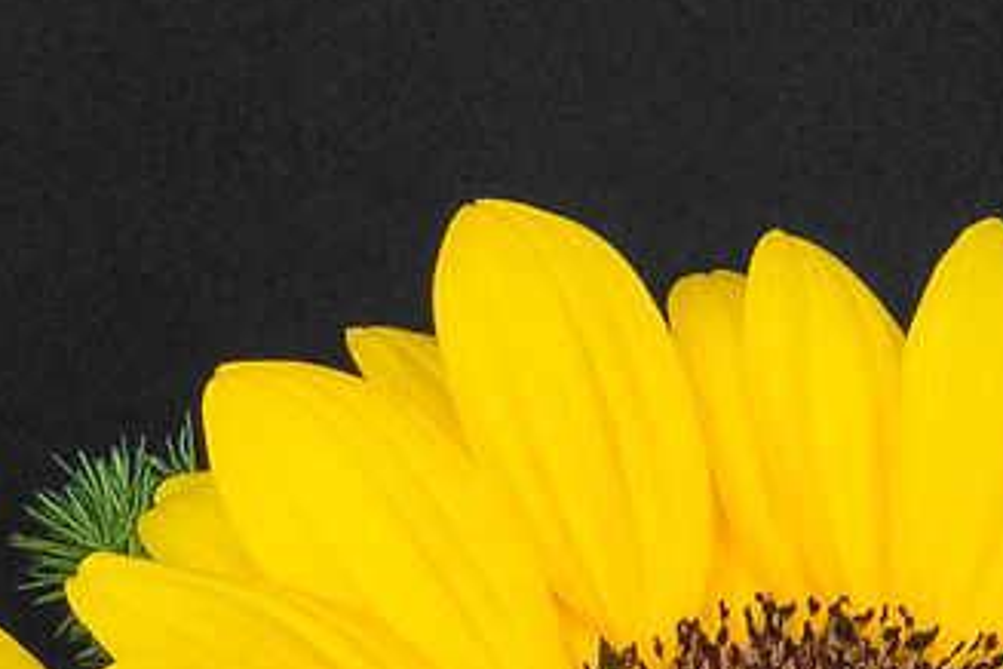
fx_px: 5962
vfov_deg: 5.6
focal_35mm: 214
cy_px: 2667
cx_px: -80
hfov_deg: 9.5
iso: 280
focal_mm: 6
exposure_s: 1/30
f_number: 4.5
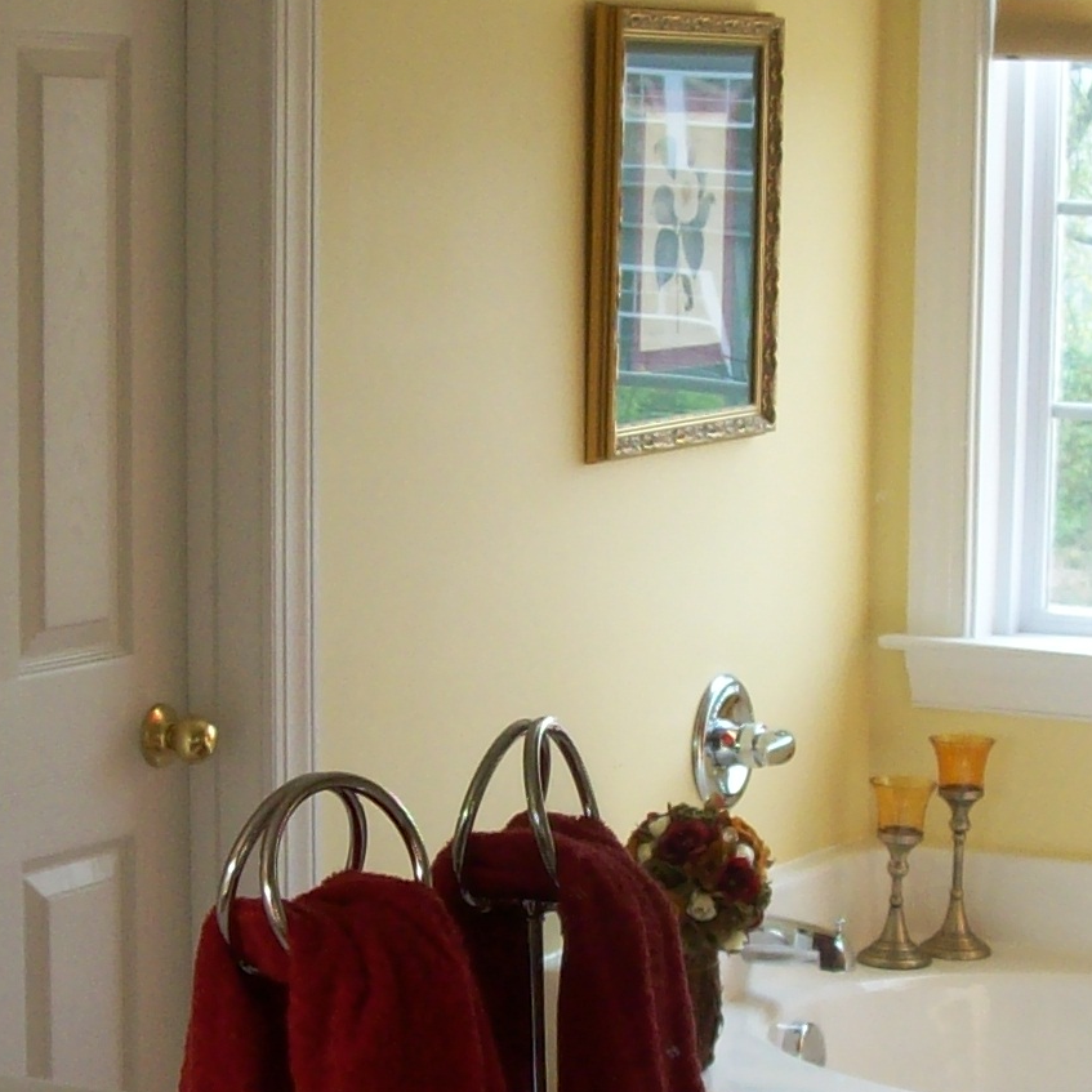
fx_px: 3819
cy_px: 639
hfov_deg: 16.3
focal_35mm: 107
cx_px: 489
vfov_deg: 16.3
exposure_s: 1/116
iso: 80
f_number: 2.7
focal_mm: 6
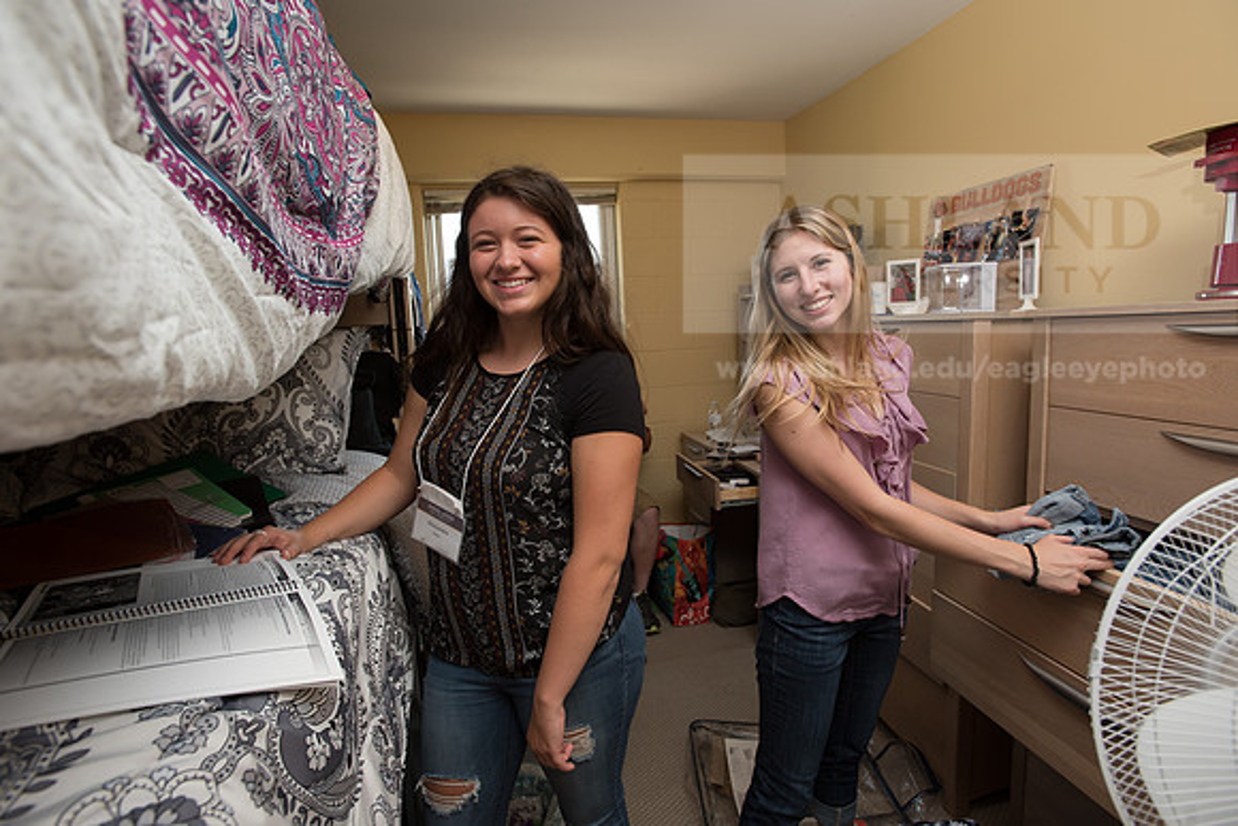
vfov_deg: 64.6
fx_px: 654
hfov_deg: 86.9
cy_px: 413
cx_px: 619
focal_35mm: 19
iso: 800
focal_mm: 19
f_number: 6.3
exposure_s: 1/200
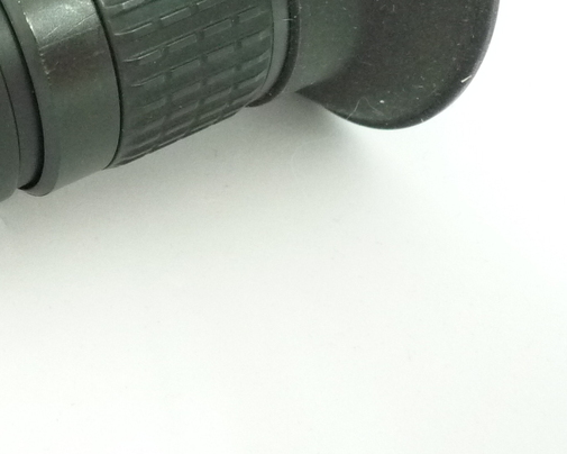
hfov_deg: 27.0
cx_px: -43
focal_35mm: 65
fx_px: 1091
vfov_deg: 23.0
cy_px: 54
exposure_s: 1/20
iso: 400
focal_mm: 4.4
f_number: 2.8
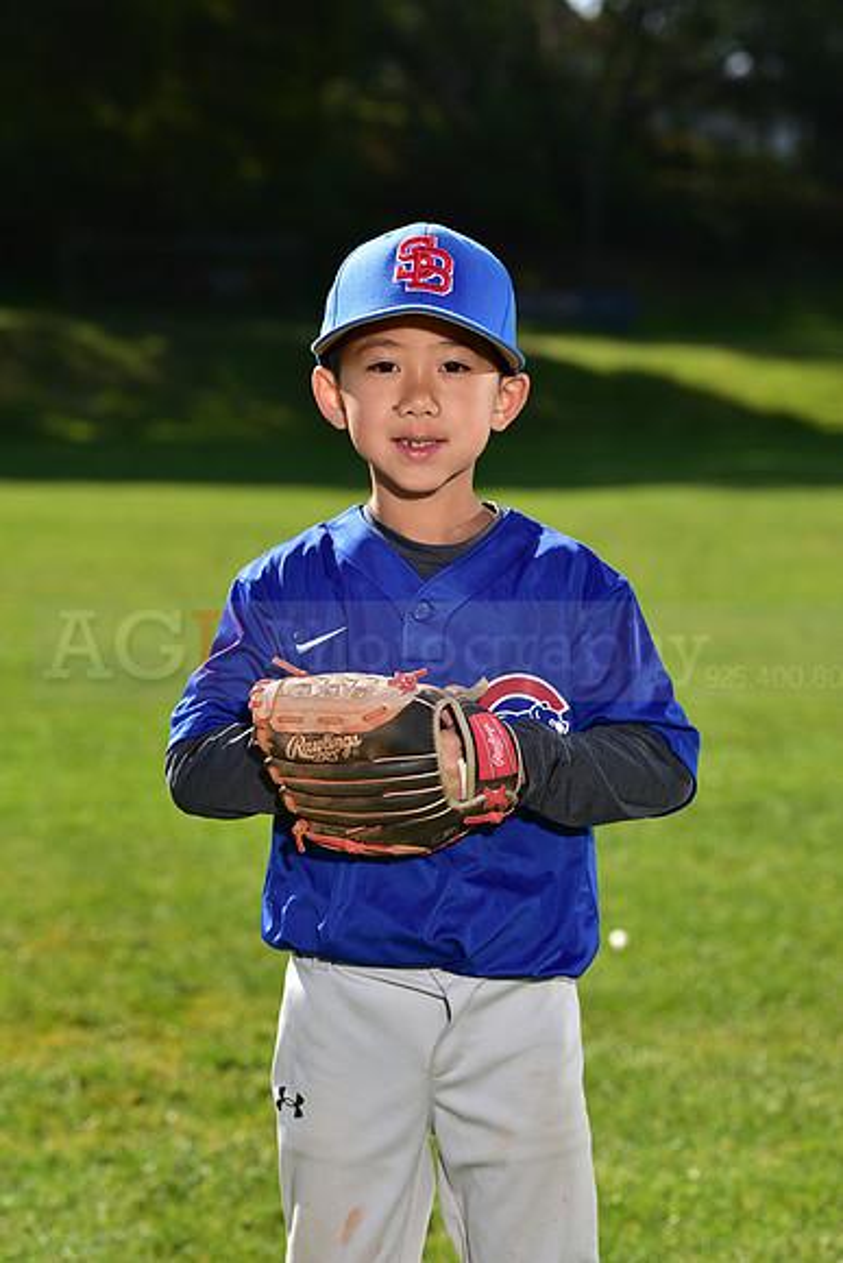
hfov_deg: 11.4
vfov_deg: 17.1
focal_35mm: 120
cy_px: 632
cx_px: 422
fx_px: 4212
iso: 80
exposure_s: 1/250
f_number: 6.3
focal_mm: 120
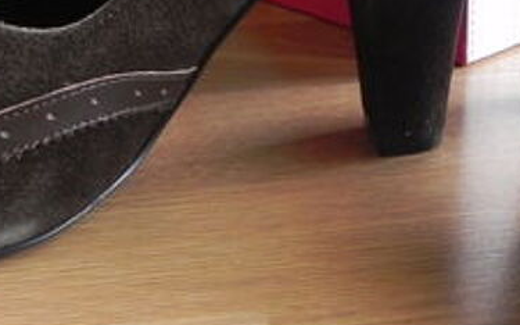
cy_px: 122
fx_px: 1162
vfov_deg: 15.9
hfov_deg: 25.0
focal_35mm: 82
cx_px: 365
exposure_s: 1/30
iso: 242
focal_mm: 5.2
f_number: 2.8
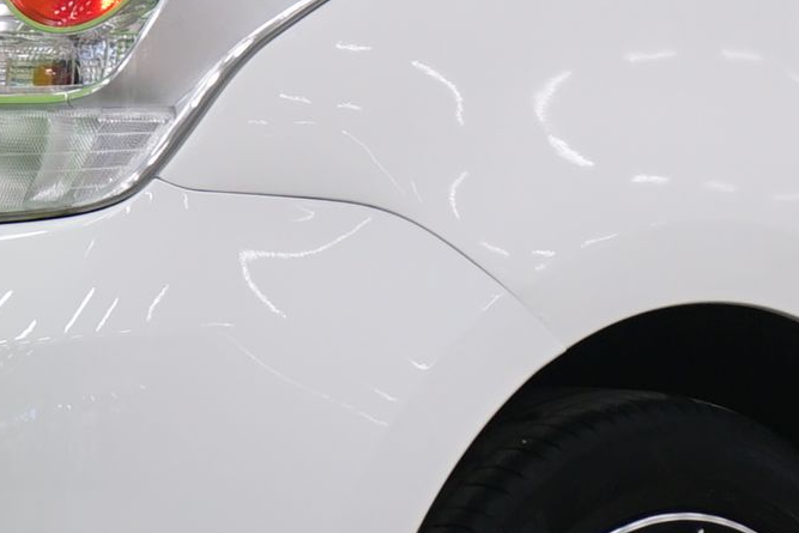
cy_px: 1
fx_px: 6682
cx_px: 811
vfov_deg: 4.6
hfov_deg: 6.8
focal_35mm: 301
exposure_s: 1/10
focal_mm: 51
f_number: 5
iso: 400
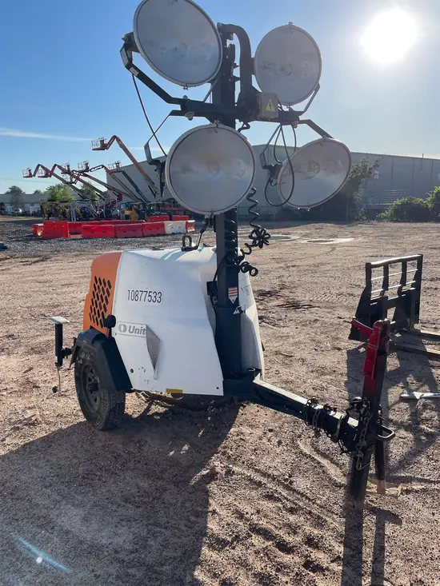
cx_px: 220
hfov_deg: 53.1
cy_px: 293
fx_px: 441
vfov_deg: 67.3
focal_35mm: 26
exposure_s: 1/3040
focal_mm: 4.2
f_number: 1.6
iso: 32
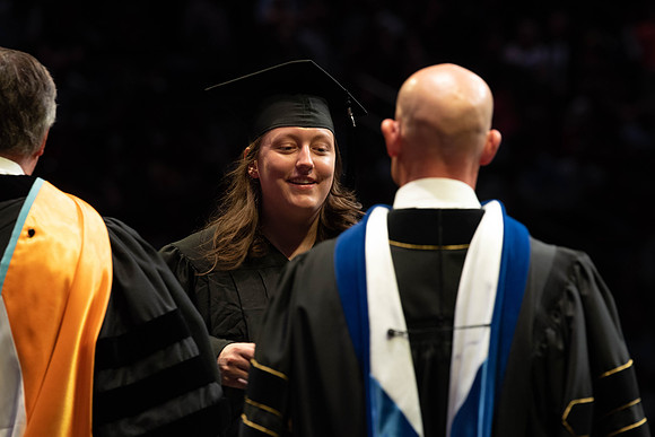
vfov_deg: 6.8
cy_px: 204
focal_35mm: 203
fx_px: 3693
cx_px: 350
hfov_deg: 10.1
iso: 1600
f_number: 4.5
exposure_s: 1/320
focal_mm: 190
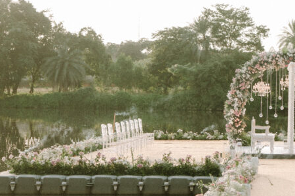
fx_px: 746
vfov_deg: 15.0
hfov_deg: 21.6
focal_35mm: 91
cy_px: 62
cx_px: 289
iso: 160
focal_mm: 40
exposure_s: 1/640
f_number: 2
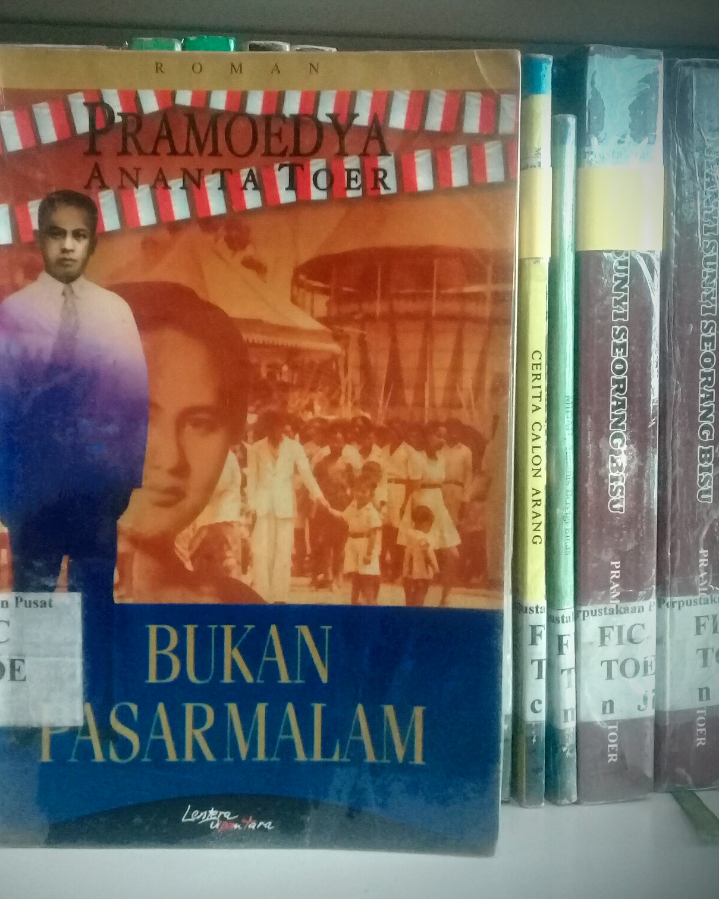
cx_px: 250
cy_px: 447
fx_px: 1090
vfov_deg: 44.8
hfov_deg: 36.2
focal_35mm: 41
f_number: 2.2
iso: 160
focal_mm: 3.3
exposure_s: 1/50
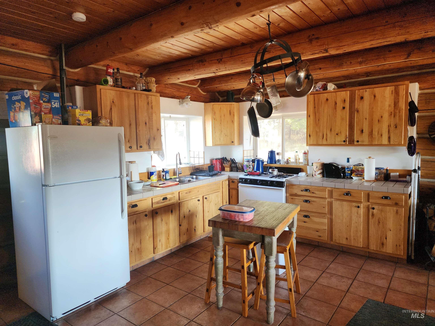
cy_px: 163
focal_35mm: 23
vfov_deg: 58.9
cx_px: 218
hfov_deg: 73.9
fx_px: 289
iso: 400
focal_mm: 6.4
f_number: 1.8
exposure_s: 1/120
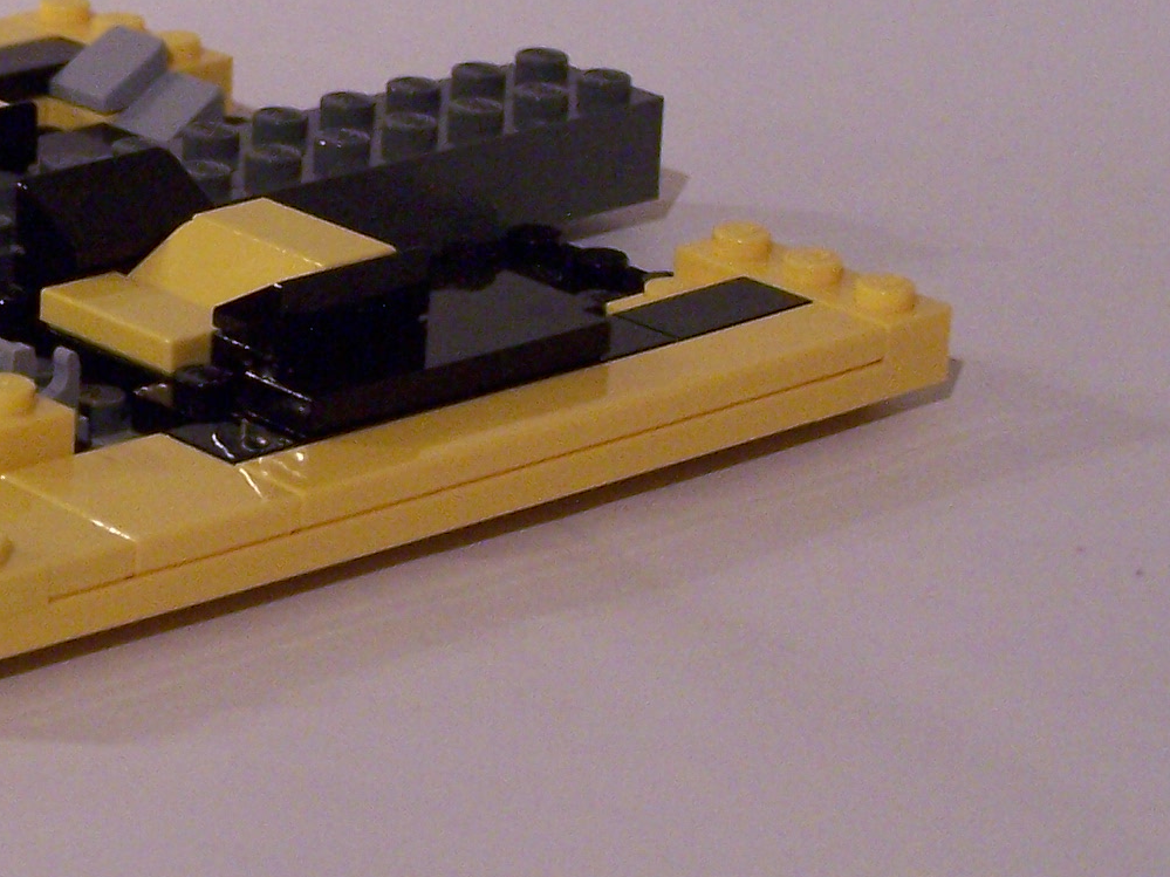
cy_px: 171
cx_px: -189
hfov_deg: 11.8
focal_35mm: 165
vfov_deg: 9.0
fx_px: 5576
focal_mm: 10.7
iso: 200
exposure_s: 1/8
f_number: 3.2
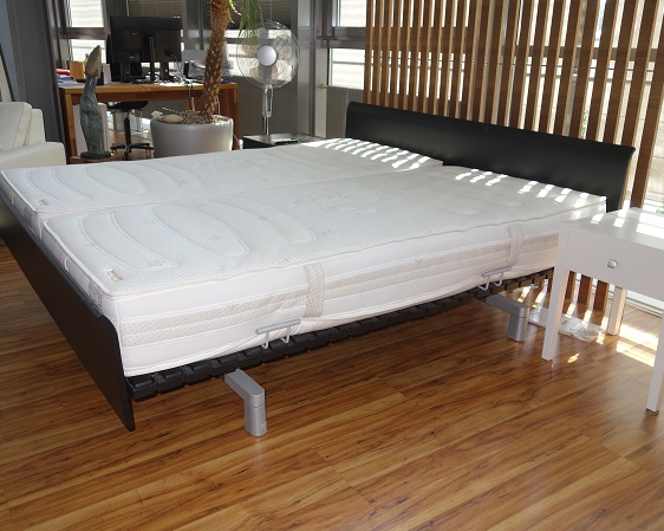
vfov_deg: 45.8
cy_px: 263
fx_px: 629
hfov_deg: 55.6
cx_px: 312
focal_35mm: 32
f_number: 2.8
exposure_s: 1/100
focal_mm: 10.4
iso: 125
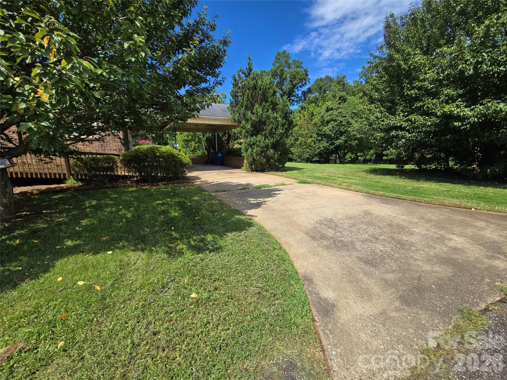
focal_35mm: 13
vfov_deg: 89.9
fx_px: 190
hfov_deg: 106.2
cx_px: 254
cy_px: 190
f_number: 2.2
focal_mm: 2.2
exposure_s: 1/1904
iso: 50
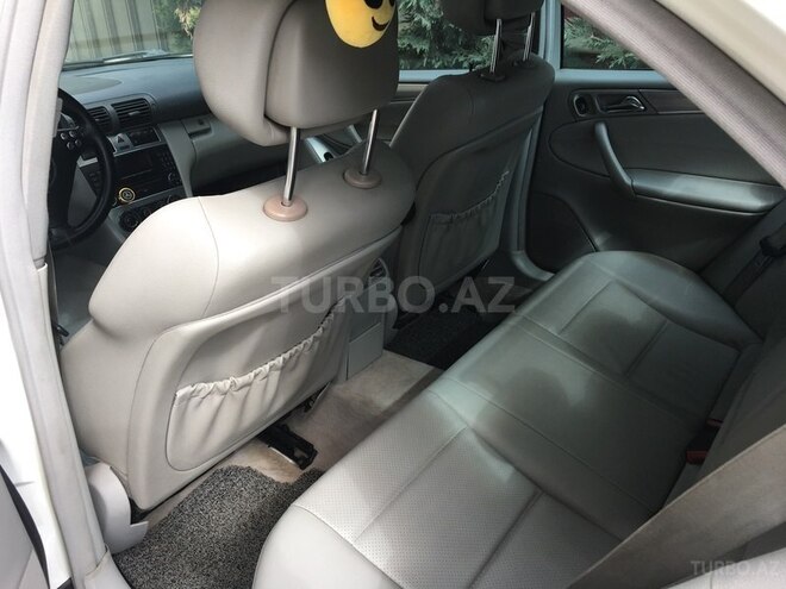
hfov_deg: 61.7
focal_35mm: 29
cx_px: 393
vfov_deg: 48.2
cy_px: 294
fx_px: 658
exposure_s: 1/219
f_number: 2.2
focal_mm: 4.15
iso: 25
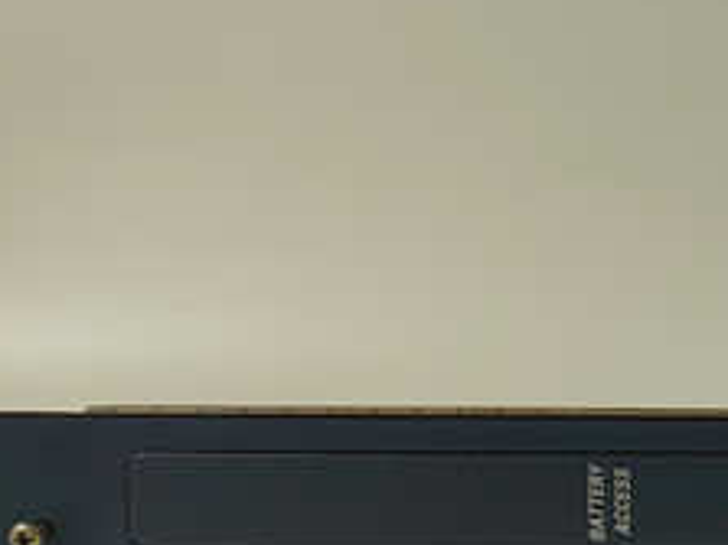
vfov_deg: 23.1
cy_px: 480
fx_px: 1303
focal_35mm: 62
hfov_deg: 27.6
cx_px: 862
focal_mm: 5.52
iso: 1597
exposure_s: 1/100
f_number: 1.9
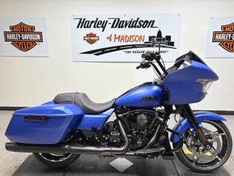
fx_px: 176
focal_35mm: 26
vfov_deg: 53.1
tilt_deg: -12.7
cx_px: 117
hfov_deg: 67.3
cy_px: 88
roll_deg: +0.2
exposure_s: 1/120
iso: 40
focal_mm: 5.96
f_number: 1.6
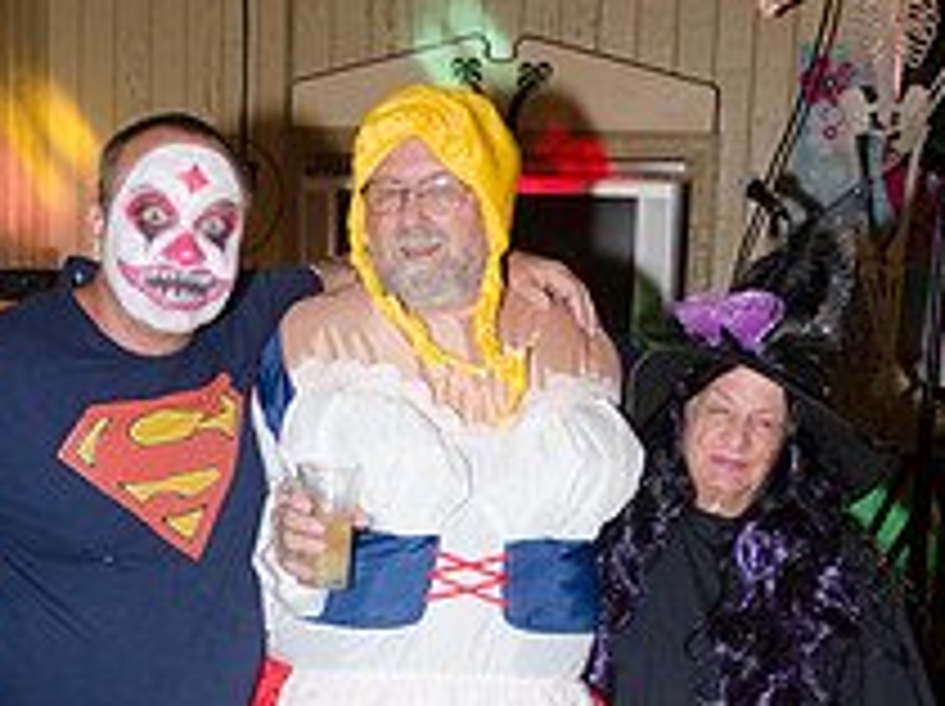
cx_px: 387
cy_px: 684
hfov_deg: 28.5
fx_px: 1854
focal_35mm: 68
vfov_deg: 20.9
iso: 800
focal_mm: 22
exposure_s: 1/60
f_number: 4
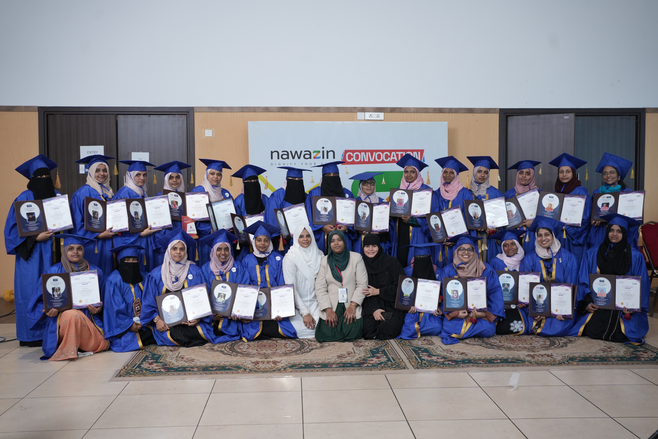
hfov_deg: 54.4
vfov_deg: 37.9
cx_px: 329
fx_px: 640
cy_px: 220
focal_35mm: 35
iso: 1000
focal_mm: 35
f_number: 4.5
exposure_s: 1/125
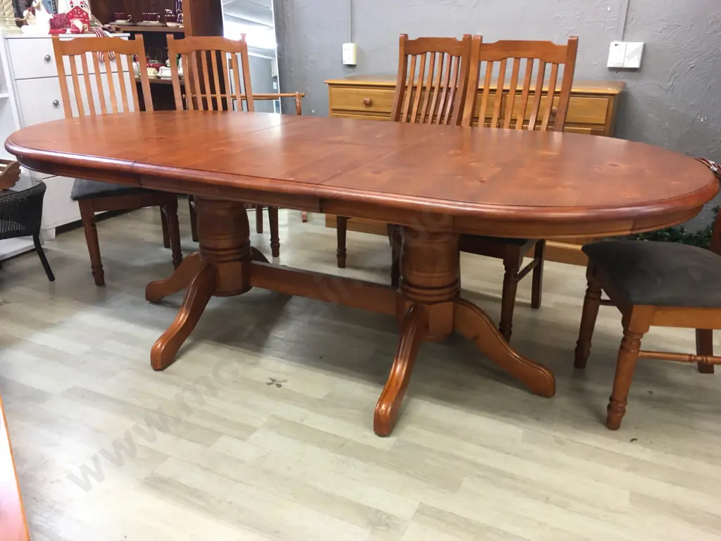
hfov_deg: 61.7
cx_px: 360
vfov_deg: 48.2
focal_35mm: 29
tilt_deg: -20.3
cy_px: 270
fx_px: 604
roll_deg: -0.8
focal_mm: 4.15
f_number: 2.2
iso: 64
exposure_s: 1/17
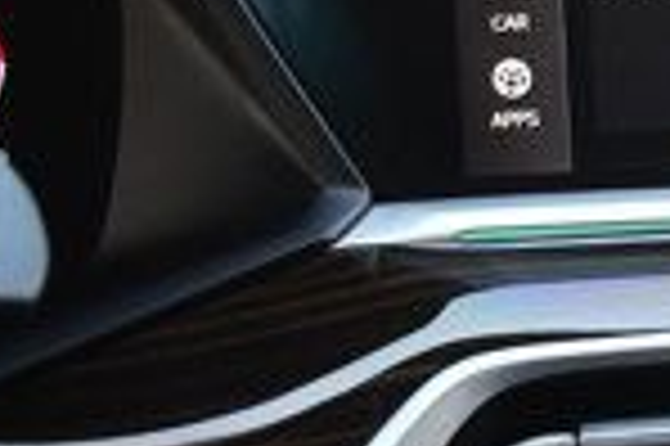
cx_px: 1380
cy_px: 358
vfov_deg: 11.7
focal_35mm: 116
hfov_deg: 14.4
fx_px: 2156
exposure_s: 1/125
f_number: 3.5
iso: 800
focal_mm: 18
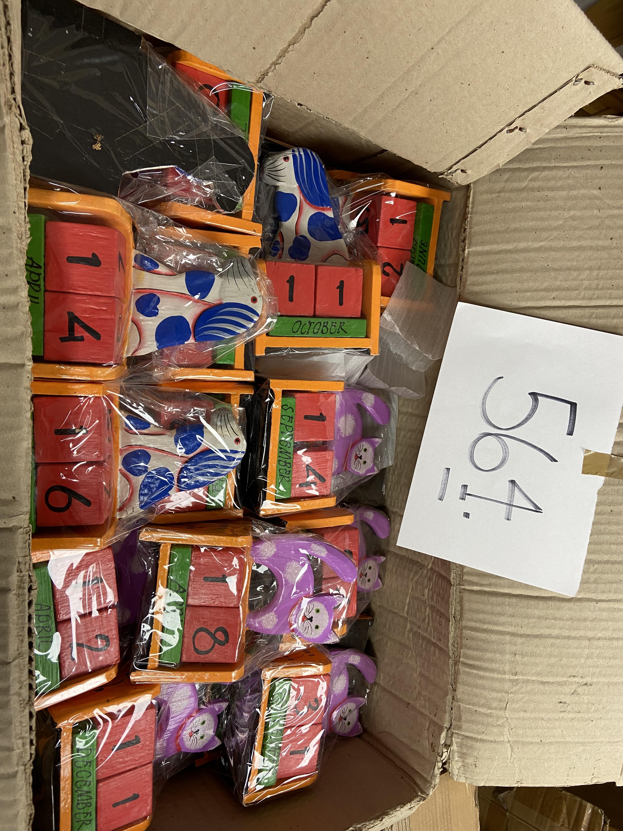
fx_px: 624
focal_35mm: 26
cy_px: 416
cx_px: 312
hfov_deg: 53.1
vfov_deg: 67.3
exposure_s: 1/50
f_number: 1.8
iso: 64
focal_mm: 4.25
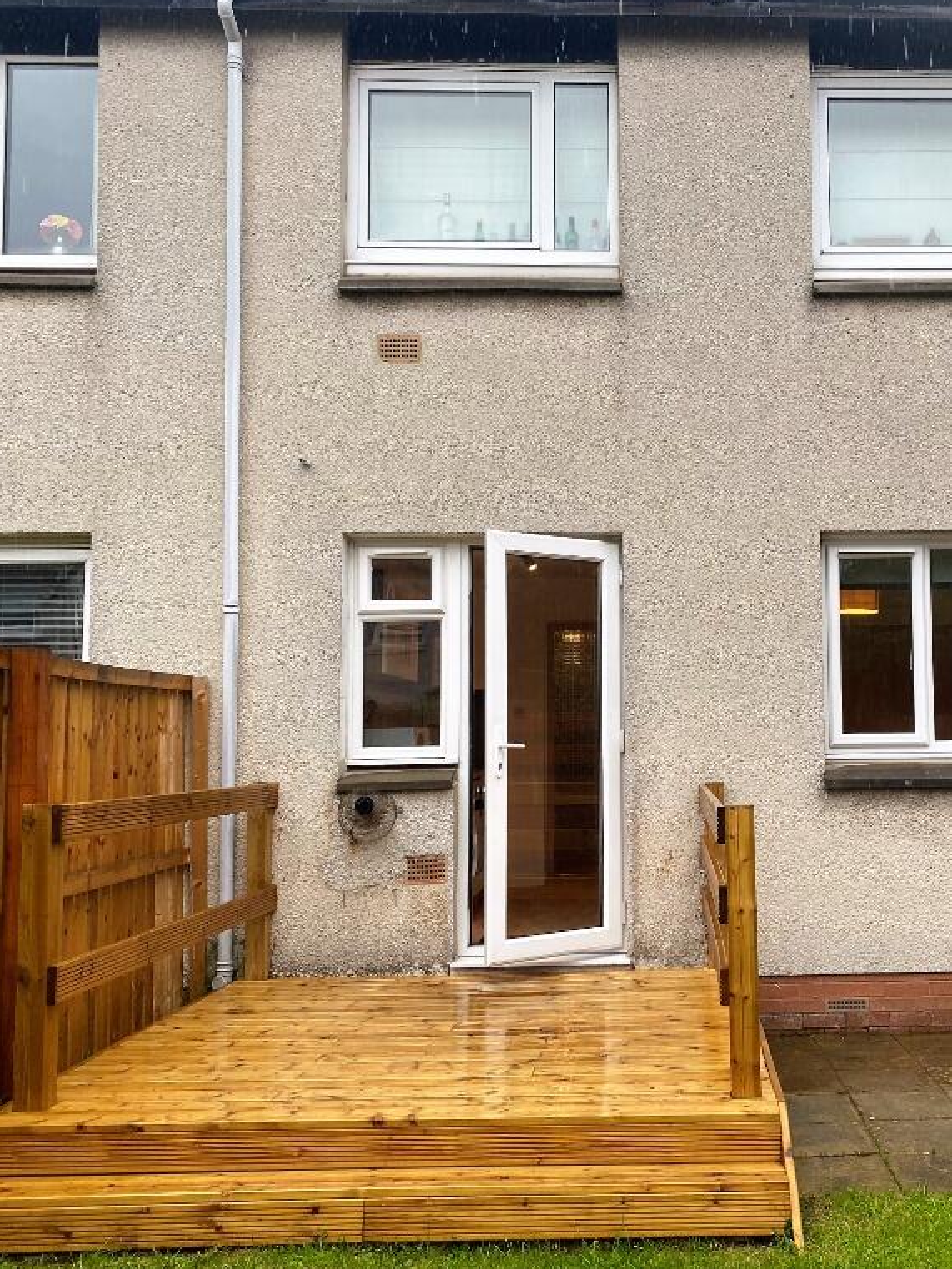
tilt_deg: +3.2
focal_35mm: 35
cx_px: 689
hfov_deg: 39.8
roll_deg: +1.1
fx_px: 1283
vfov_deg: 52.6
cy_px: 632
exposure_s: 1/121
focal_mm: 4.25
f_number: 1.8
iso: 50
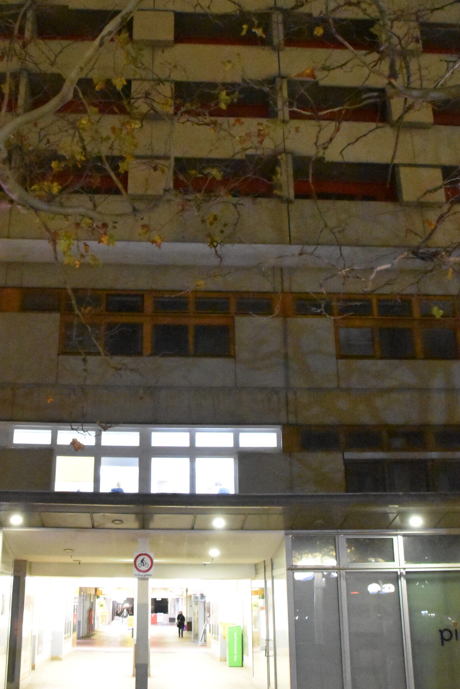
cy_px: 240
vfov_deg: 46.8
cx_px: 181
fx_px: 786
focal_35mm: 41
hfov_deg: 32.5
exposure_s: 1/30
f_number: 3.5
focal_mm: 18
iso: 12800
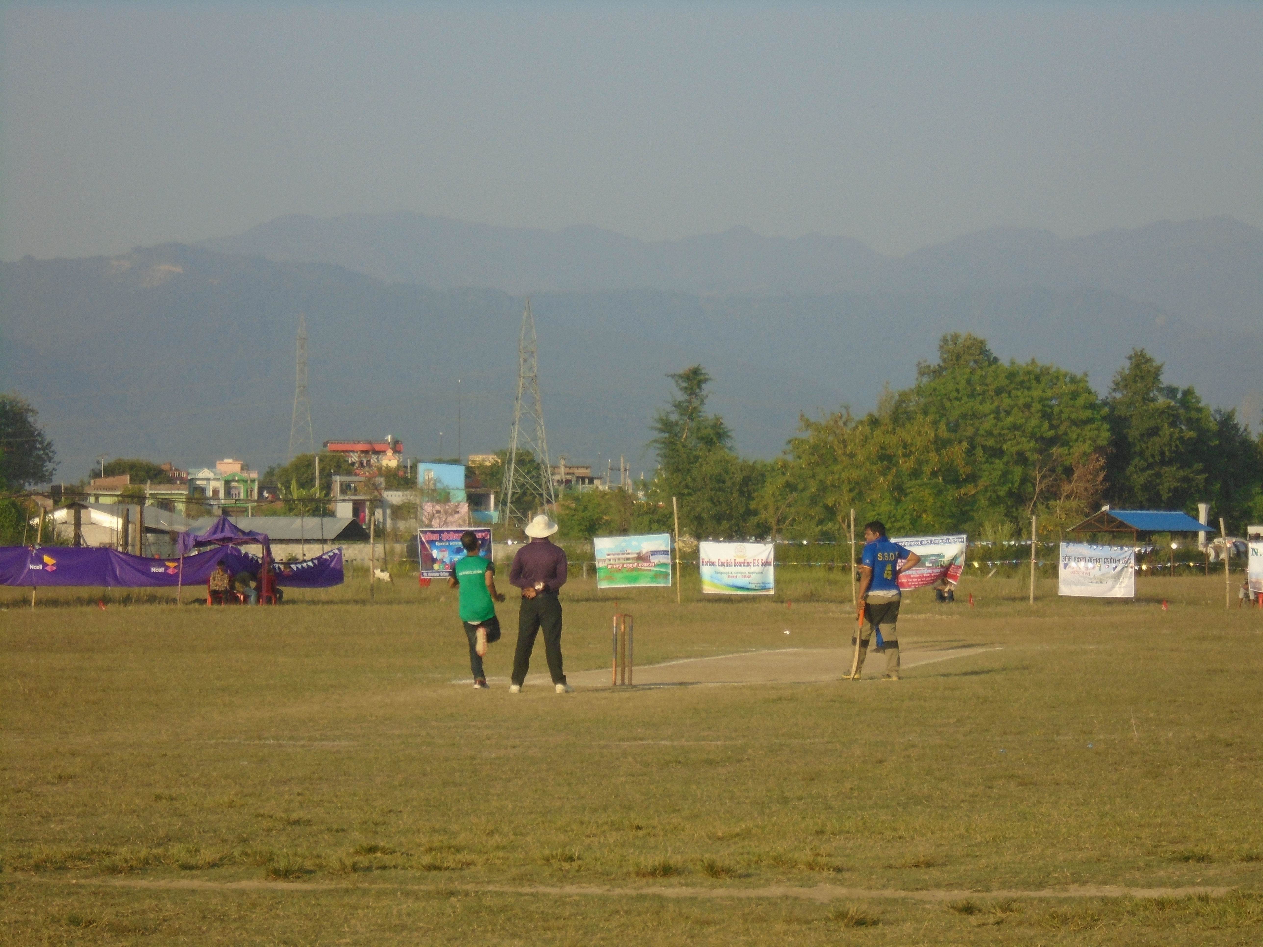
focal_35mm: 130
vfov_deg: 11.4
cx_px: 632
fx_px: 4743
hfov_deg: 15.2
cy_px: 474
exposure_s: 1/200
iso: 100
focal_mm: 23
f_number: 6.4
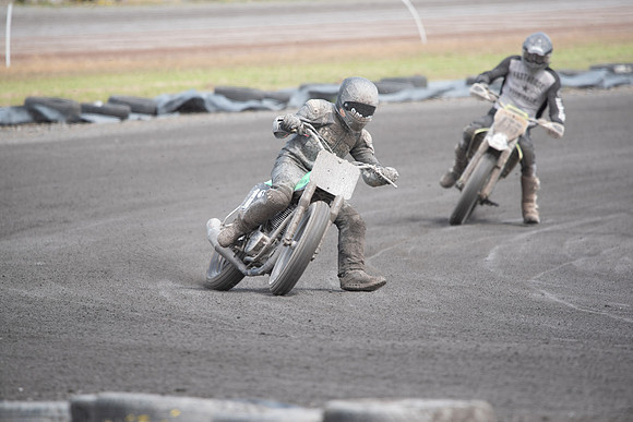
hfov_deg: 3.4
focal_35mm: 600
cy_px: 211
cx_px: 316
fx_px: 10552
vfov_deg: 2.3
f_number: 7.1
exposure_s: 1/250
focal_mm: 600
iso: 200
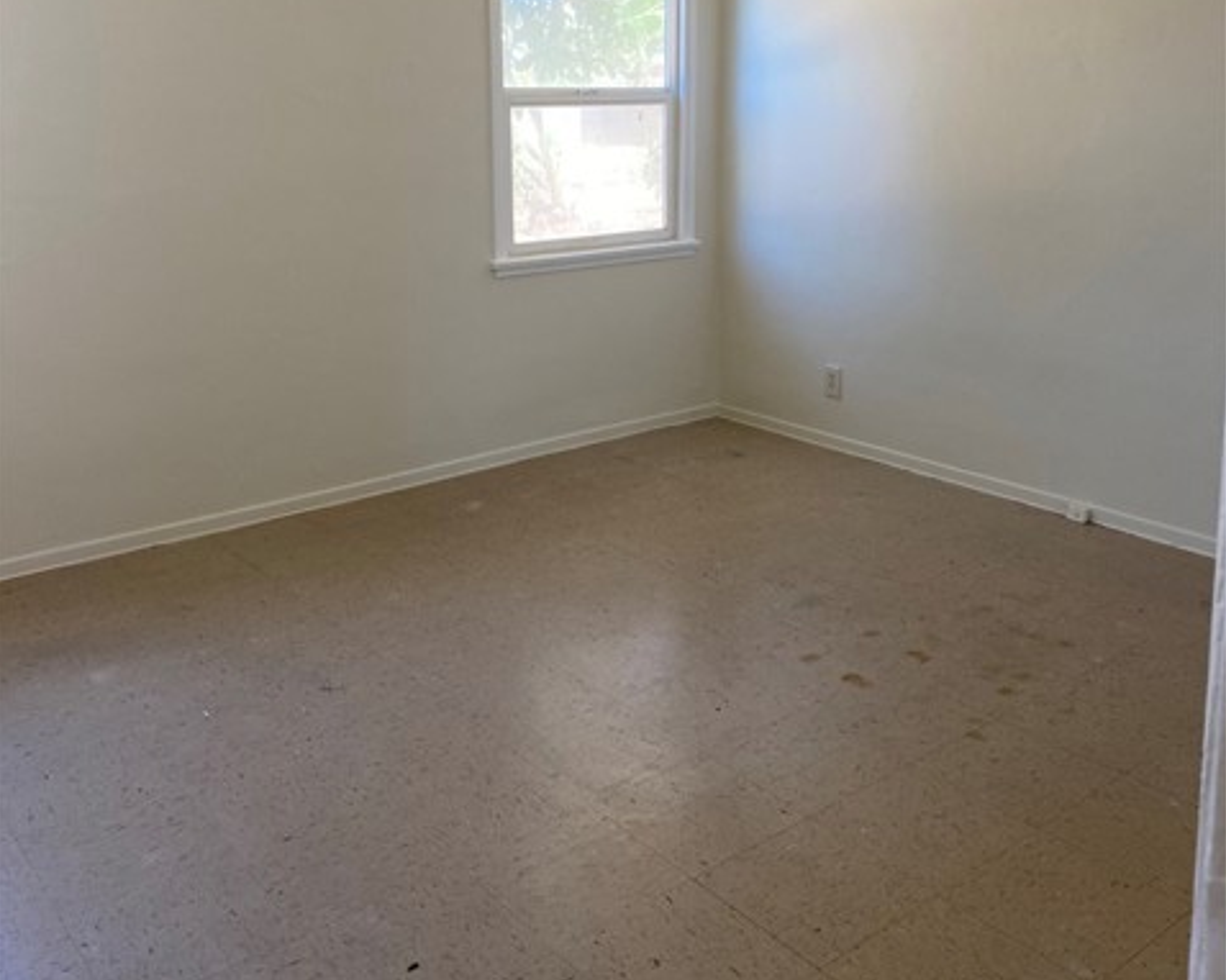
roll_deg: +1.1
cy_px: 292
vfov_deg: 42.5
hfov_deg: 52.9
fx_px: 1233
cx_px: 613
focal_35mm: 34
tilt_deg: -8.6
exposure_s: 1/60
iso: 64
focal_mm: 4.25
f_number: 1.8
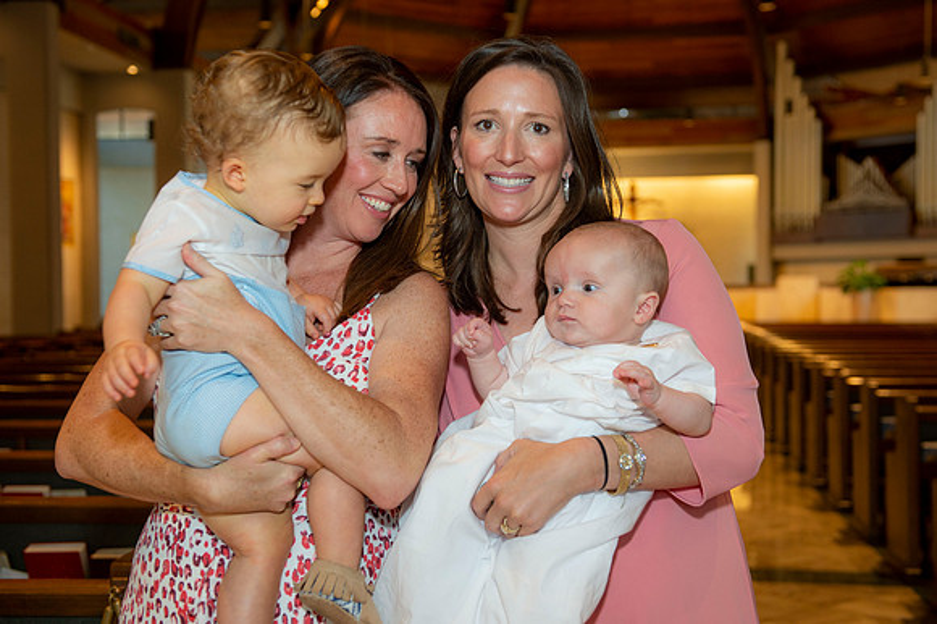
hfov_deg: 41.1
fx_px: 1249
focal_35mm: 48
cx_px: 468
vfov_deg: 28.0
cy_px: 312
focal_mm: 48
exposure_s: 1/100
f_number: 4
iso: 1000
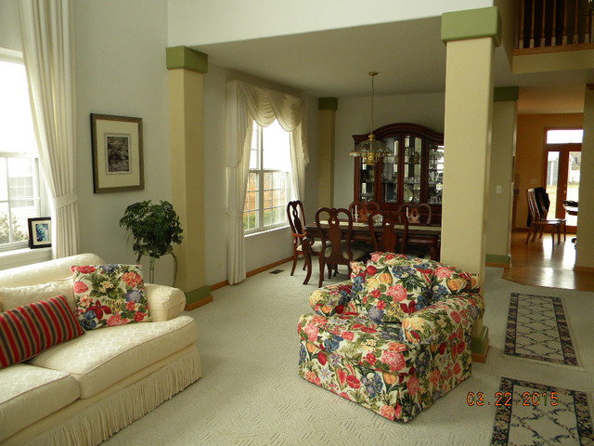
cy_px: 223
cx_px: 297
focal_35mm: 28
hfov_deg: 63.4
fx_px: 480
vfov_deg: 49.7
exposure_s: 1/57.4
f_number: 3.5
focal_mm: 5
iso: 181
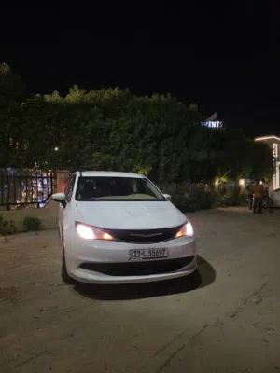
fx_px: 248
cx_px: 140
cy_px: 186
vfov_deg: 73.9
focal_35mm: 23
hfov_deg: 58.9
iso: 640
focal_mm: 6.3
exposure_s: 1/100
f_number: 1.7
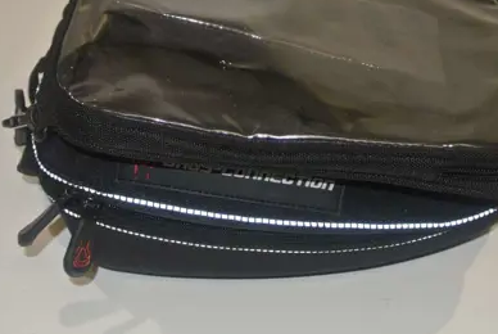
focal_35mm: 61
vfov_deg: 22.3
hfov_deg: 32.8
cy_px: 132
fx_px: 845
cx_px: 275
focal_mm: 16.3
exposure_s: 1/60
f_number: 4.2
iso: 200
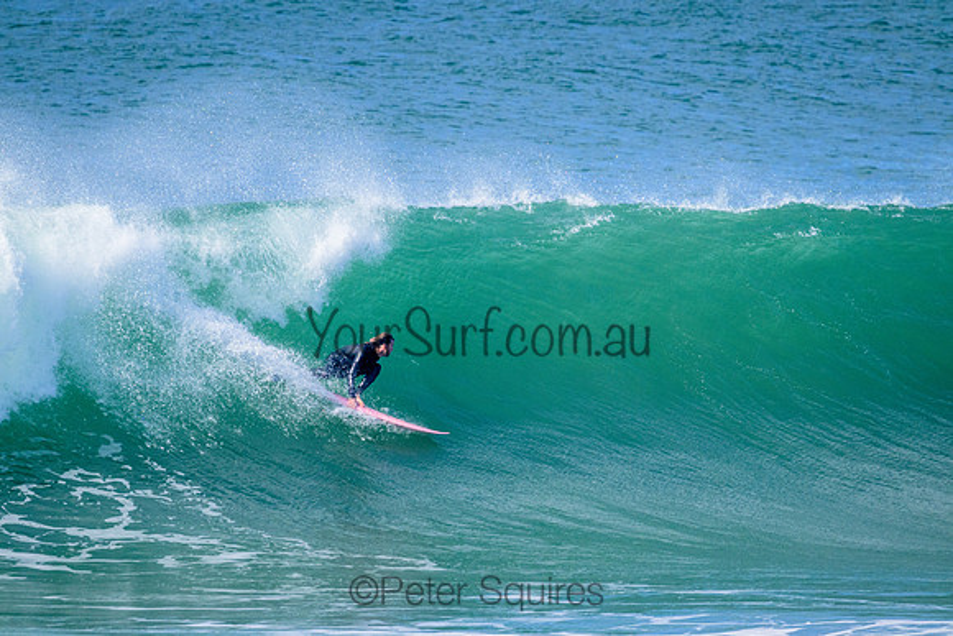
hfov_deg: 2.6
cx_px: 476
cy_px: 318
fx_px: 21182
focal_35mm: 800
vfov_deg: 1.7
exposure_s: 1/2000
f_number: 11
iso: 2200
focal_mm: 800
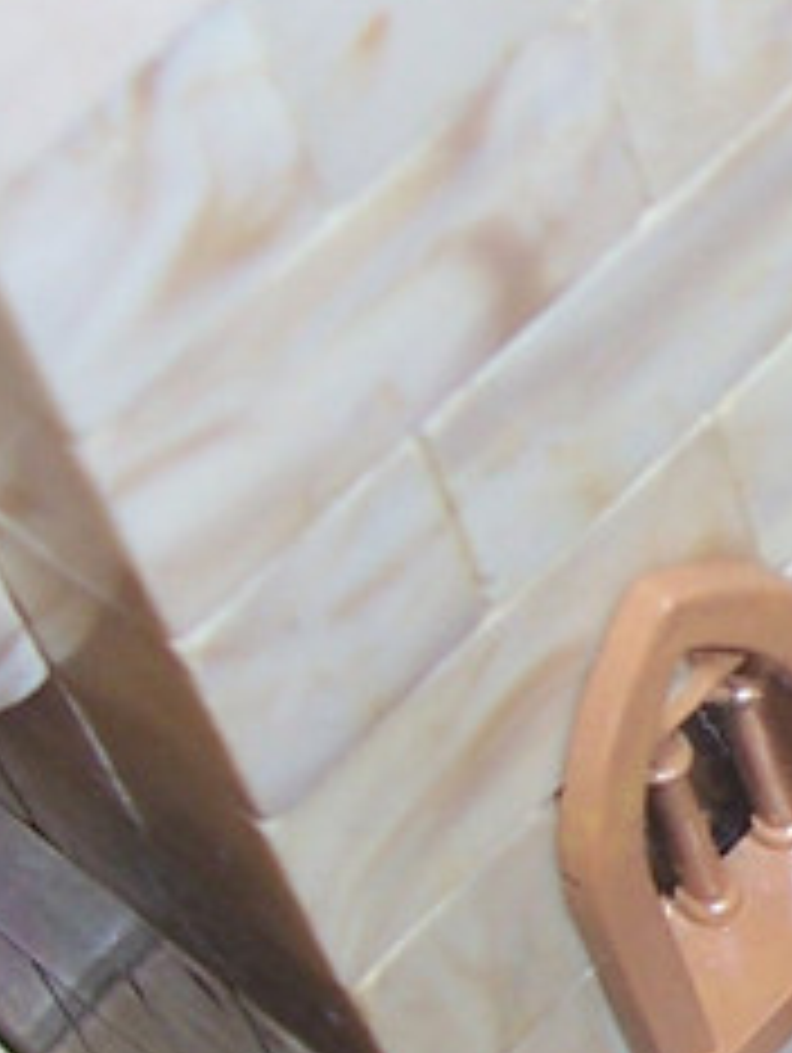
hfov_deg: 9.0
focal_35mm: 155
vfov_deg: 12.7
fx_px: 4720
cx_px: 1582
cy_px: 652
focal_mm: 5.6
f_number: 2.7
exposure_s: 1/60
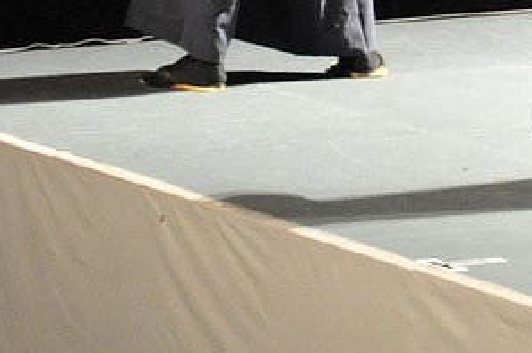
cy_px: -139
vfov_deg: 2.3
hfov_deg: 3.5
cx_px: 743
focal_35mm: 587
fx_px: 8660
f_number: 5.6
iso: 6400
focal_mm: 170
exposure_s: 1/40
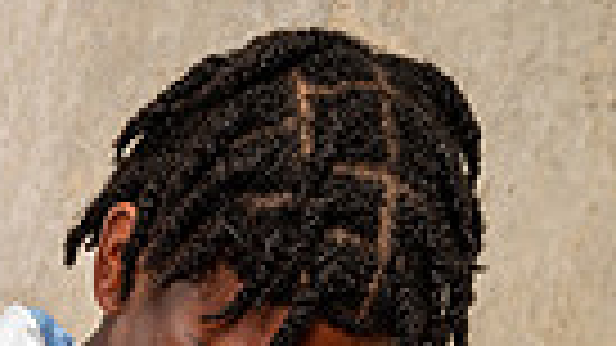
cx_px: -40
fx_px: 2858
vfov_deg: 6.5
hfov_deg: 12.1
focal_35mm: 175
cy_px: 912
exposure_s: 1/320
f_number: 5.6
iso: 100
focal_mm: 51
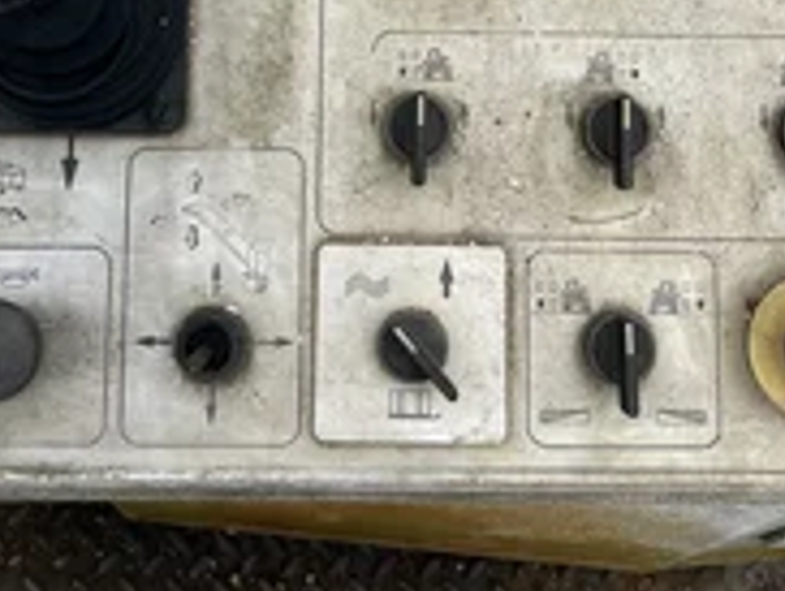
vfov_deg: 24.4
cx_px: 380
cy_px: -22
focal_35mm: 57
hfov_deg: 33.7
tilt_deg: -60.7
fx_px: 1294
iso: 50
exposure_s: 1/2463
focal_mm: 5.1
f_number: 1.6
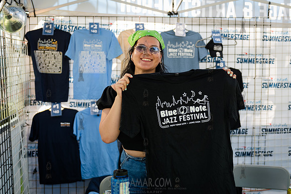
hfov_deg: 37.4
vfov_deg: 25.5
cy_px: 92
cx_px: 164
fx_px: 429
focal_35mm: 53
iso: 320
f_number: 2.8
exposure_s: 1/200
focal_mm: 42
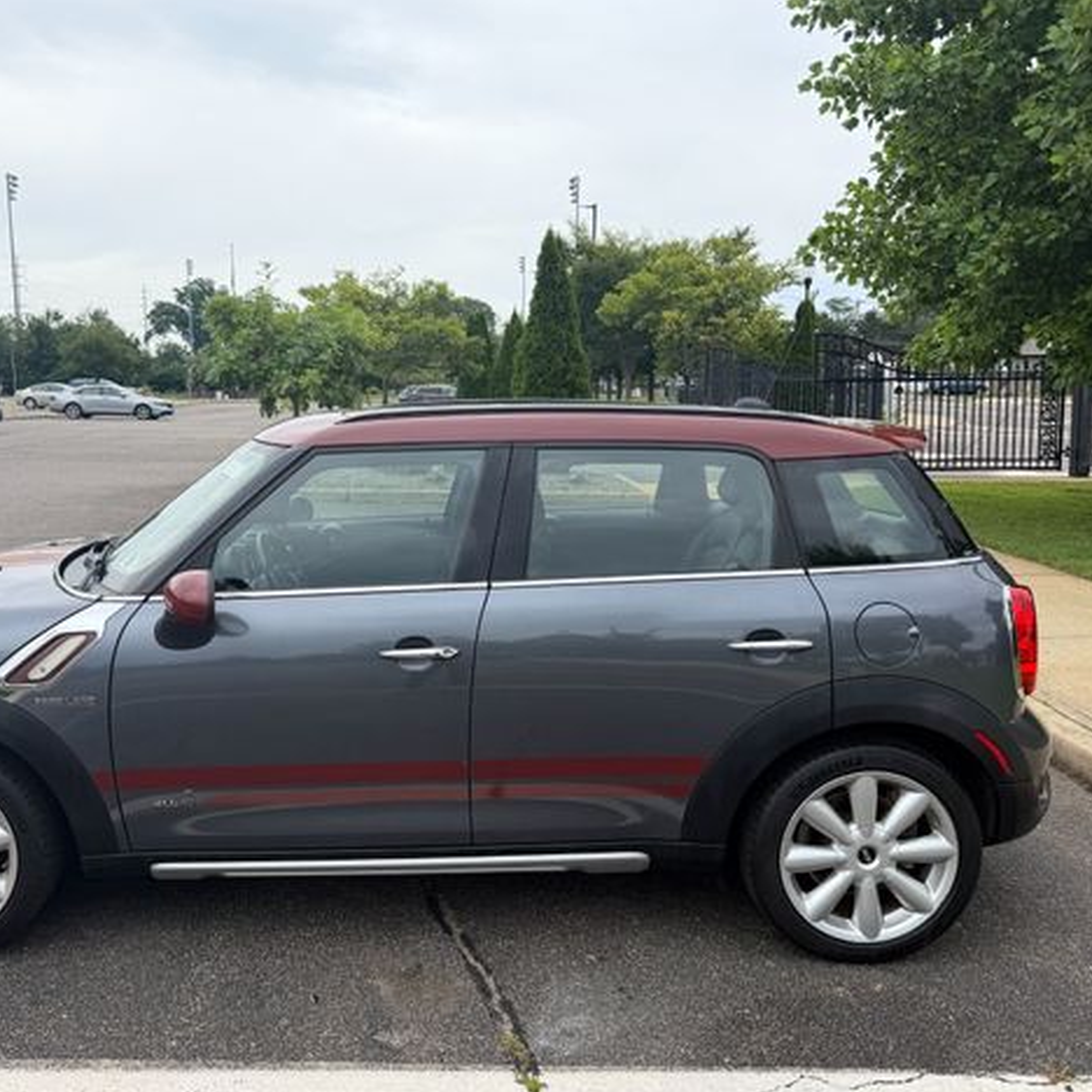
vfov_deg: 55.6
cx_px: 439
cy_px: 537
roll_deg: +0.5
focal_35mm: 29
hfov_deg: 55.2
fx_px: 1035
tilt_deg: -8.8
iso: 80
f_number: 1.78
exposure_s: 1/1689
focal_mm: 6.76
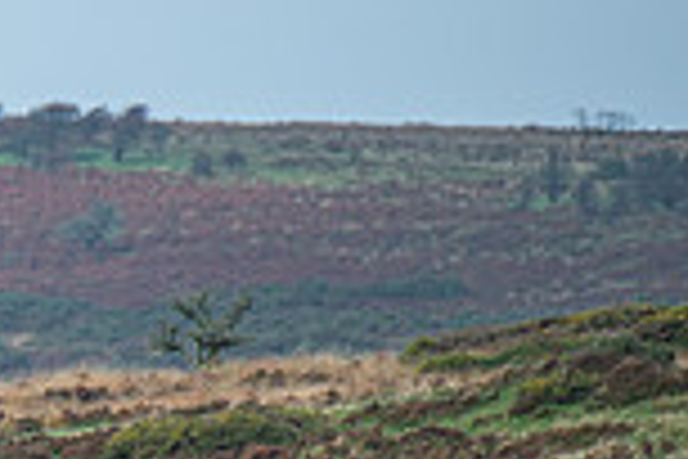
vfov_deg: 0.9
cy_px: 562
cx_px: -526
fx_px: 29047
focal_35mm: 1520
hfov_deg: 1.4
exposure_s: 1/1250
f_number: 5.6
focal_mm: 400
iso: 250
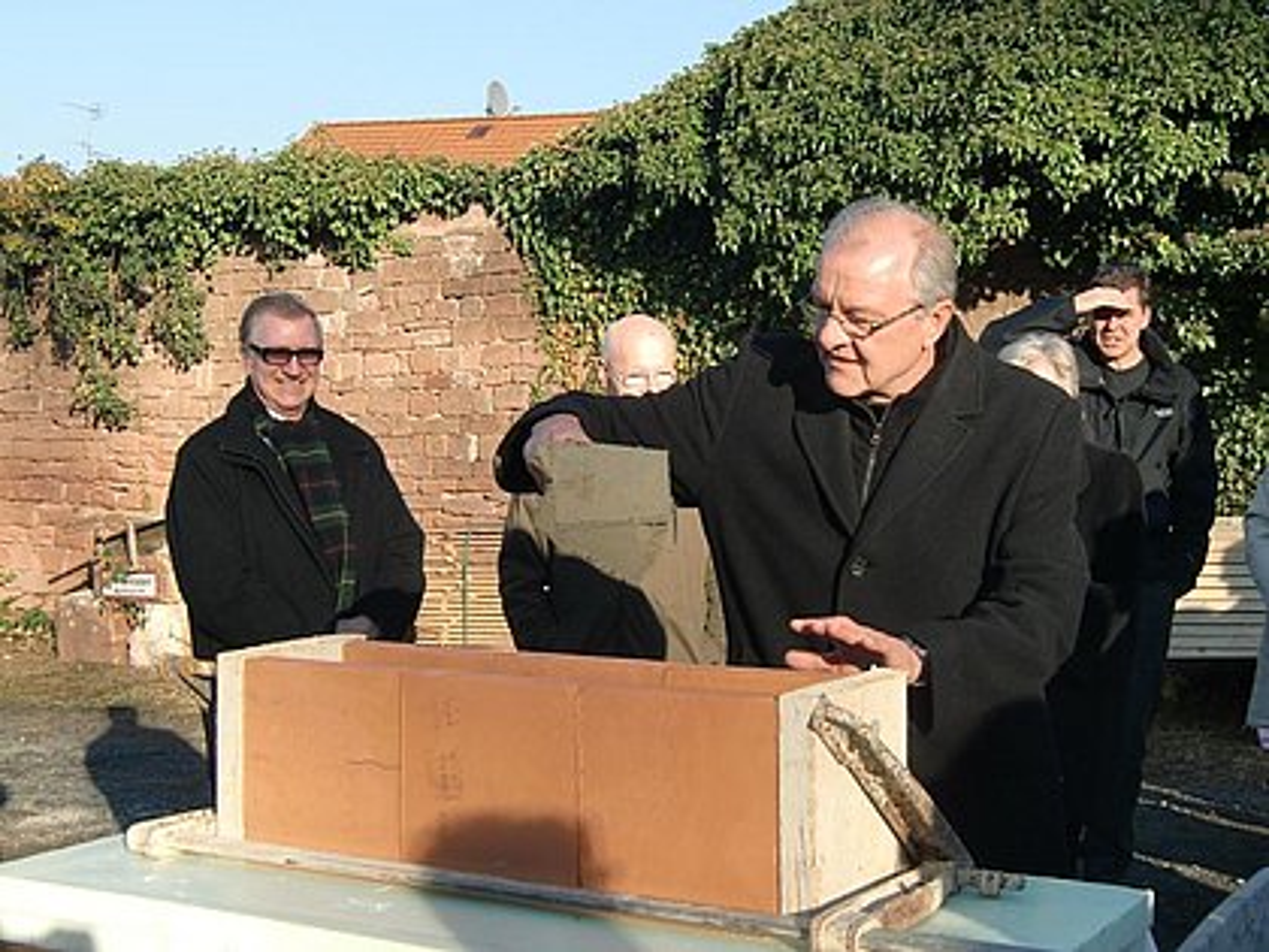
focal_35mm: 47
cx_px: 634
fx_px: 1723
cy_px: 476
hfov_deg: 40.4
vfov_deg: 30.9
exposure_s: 1/320
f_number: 4
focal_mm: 8.4
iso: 64
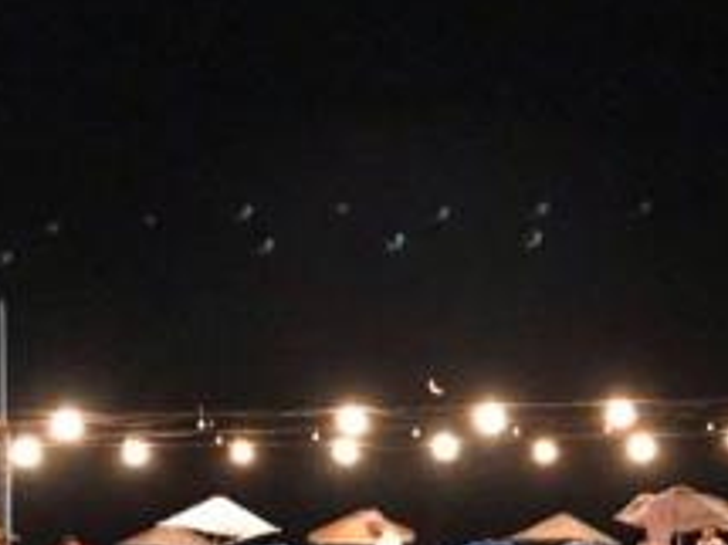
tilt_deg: +4.5
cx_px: 440
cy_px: 349
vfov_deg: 16.4
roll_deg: -0.4
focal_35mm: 90
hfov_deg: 21.8
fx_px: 1892
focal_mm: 3.99
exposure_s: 1/4
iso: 320
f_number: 1.8
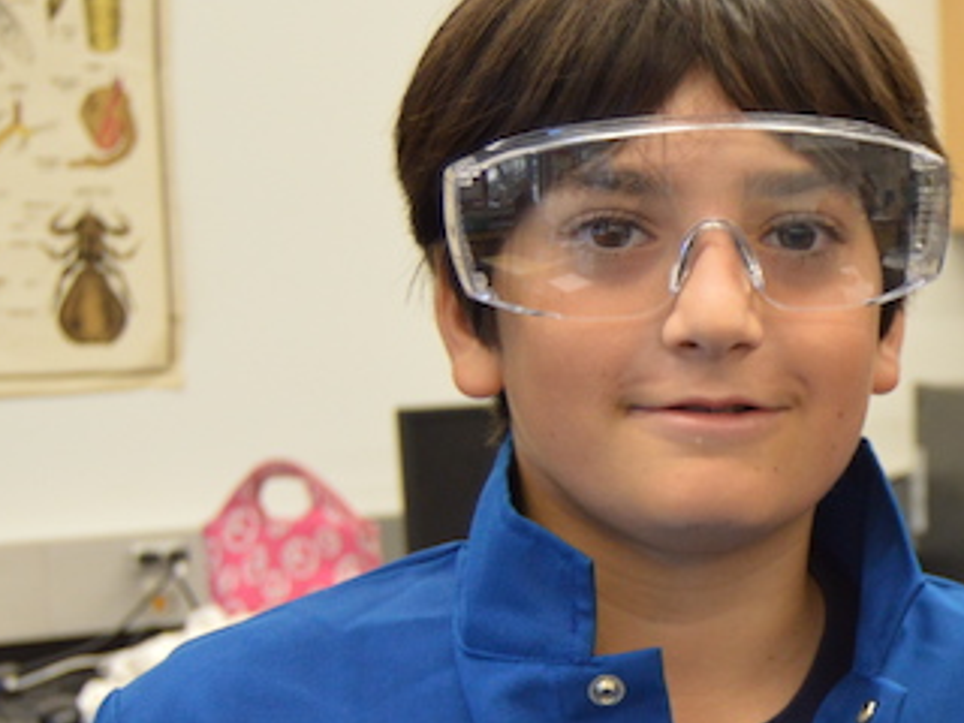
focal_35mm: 117
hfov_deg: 15.7
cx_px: 1368
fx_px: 3258
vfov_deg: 12.5
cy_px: 673
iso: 720
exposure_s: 1/60
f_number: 4
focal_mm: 26
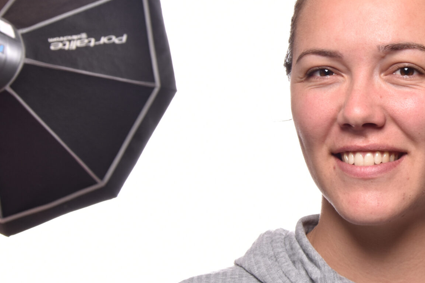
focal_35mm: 133
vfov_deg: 10.3
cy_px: 95
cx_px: 424
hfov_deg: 15.1
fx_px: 1570
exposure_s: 1/125
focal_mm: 40
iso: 200
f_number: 6.3
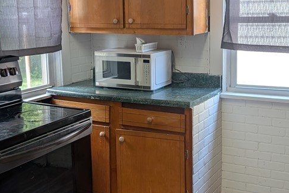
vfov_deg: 25.5
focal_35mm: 53
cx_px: 170
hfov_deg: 37.4
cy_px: 76
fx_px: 426
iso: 29
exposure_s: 1/30
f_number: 1.68
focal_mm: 6.9
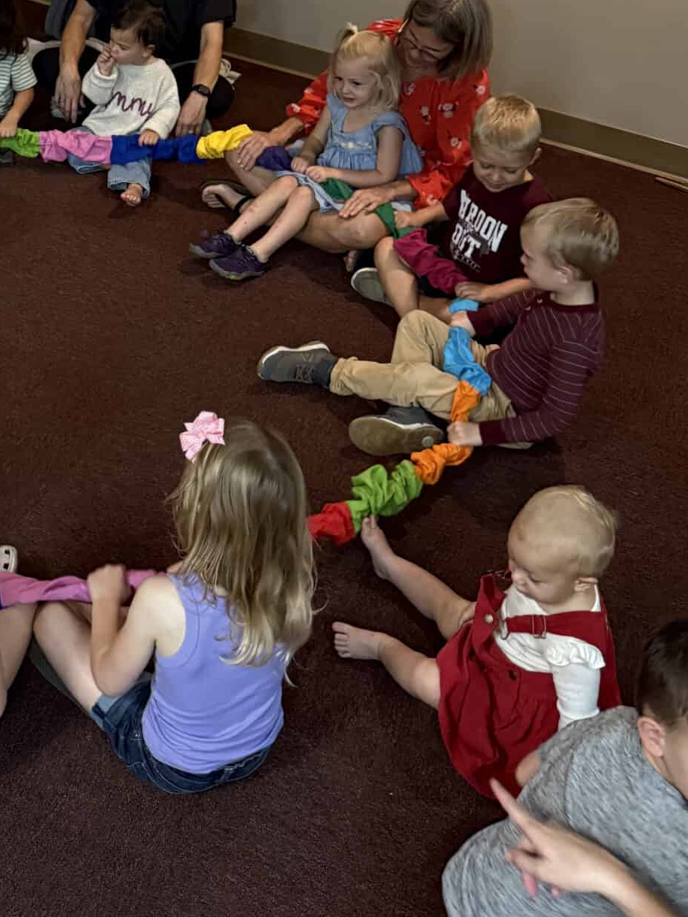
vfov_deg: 36.3
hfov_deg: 27.9
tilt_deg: -26.0
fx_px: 1325
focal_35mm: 50
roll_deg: -3.9
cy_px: 129
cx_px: 51
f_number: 1.78
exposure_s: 1/60
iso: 800
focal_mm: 6.76
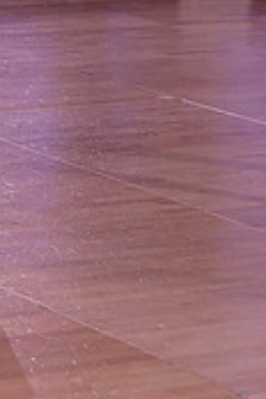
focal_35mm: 283
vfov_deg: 7.2
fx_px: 3136
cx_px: 191
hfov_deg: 4.9
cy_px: -135
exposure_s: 1/250
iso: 1600
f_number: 6.3
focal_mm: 85
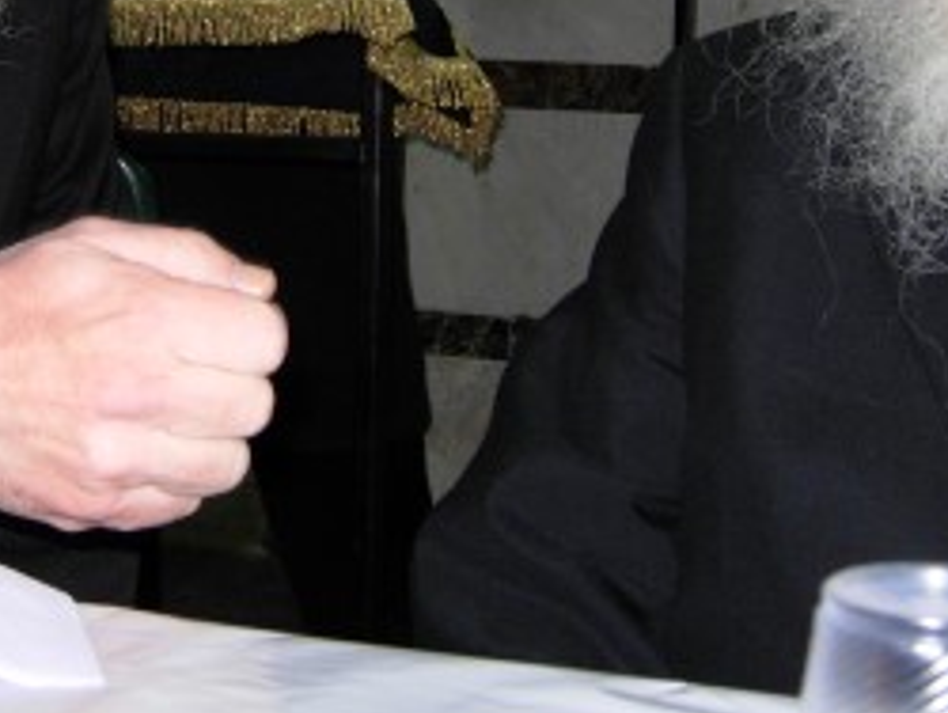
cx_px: 353
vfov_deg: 15.9
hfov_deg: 21.2
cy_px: 46
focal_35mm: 92
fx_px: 2522
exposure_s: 1/64
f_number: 2.7
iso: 70
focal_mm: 7.5
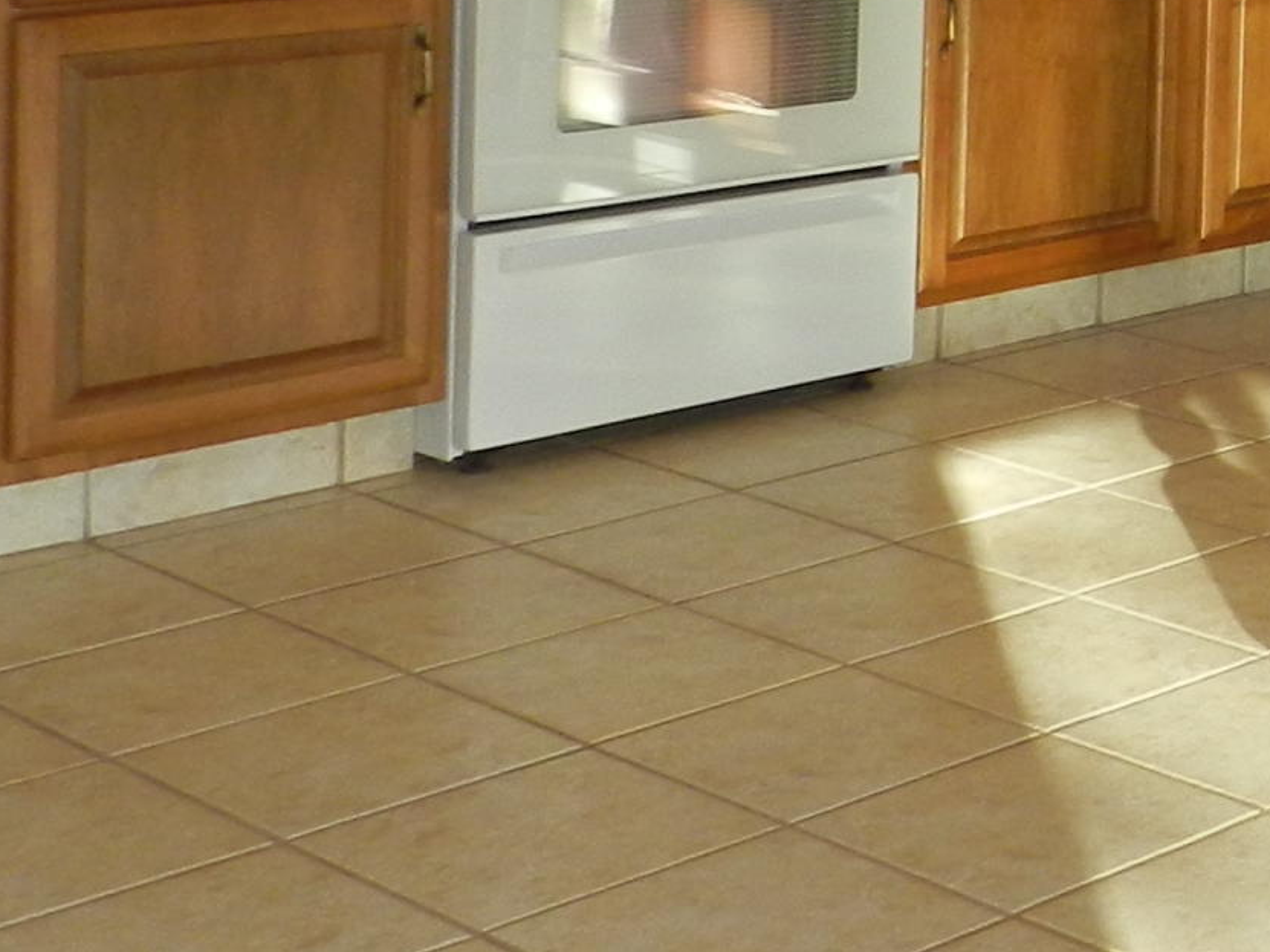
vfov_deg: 16.9
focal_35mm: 83
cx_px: 1788
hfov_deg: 20.8
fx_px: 3045
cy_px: -248
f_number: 3.4
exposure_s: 1/30
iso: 200
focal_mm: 4
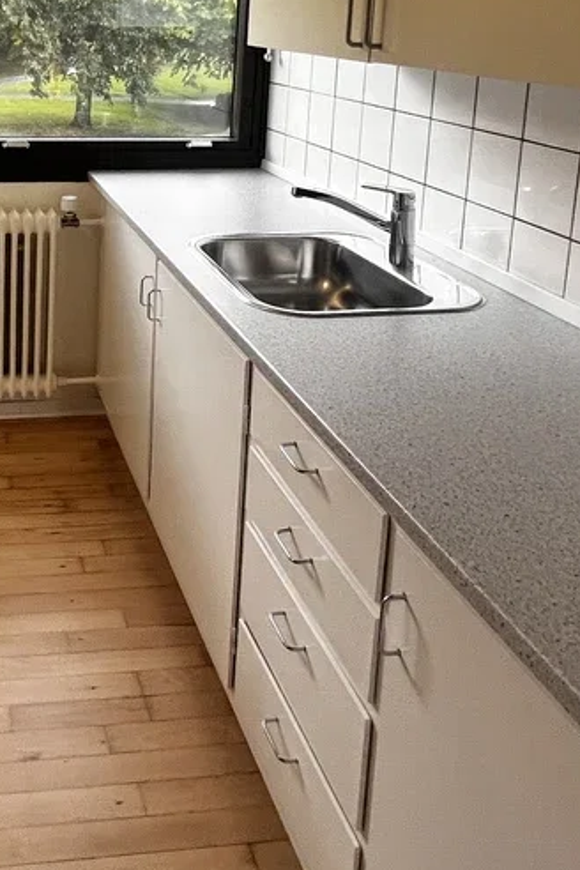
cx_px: 27
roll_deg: -1.1
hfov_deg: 36.7
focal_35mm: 33
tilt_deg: -9.1
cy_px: 149
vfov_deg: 52.7
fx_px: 797
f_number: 1.8
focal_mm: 1.57
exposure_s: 1/99
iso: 200
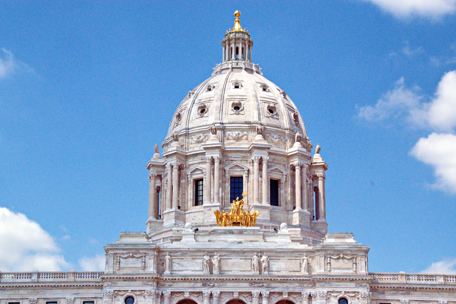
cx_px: 228
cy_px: 152
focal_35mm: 84
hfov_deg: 24.2
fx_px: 1064
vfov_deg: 16.3
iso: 3200
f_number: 14
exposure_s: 1/3200
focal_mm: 56
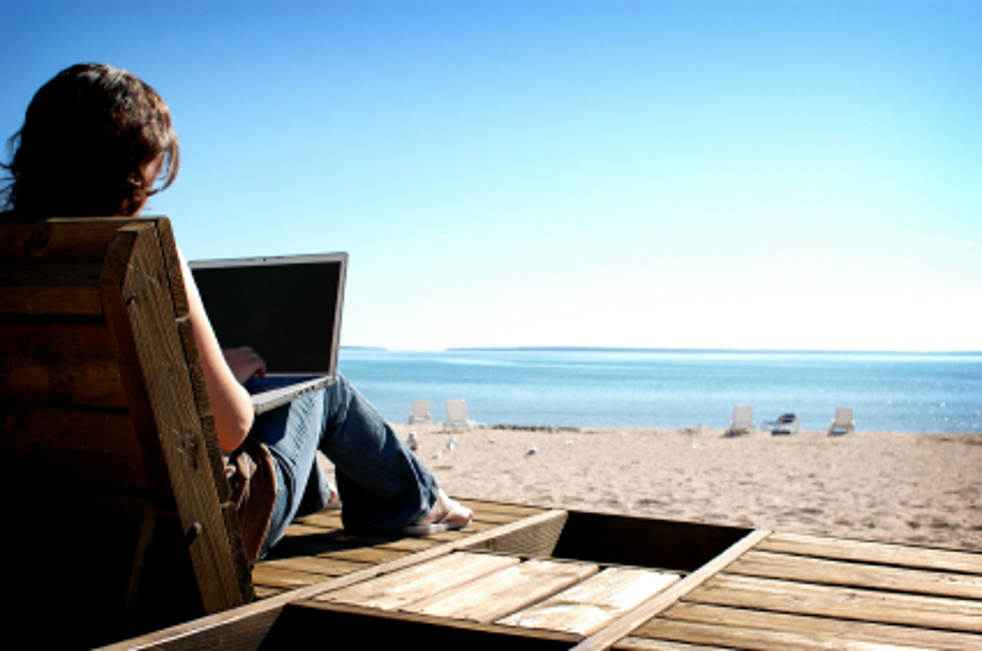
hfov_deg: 46.5
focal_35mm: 42
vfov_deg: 31.8
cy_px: 326
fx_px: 1144
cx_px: 491
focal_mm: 28
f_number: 5
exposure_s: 1/1000
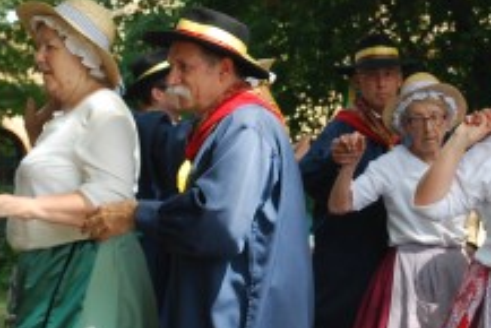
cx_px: 290
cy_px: 141
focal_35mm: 177
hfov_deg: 11.6
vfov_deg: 7.8
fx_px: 2416
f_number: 5.6
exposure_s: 1/125
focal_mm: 40
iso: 180
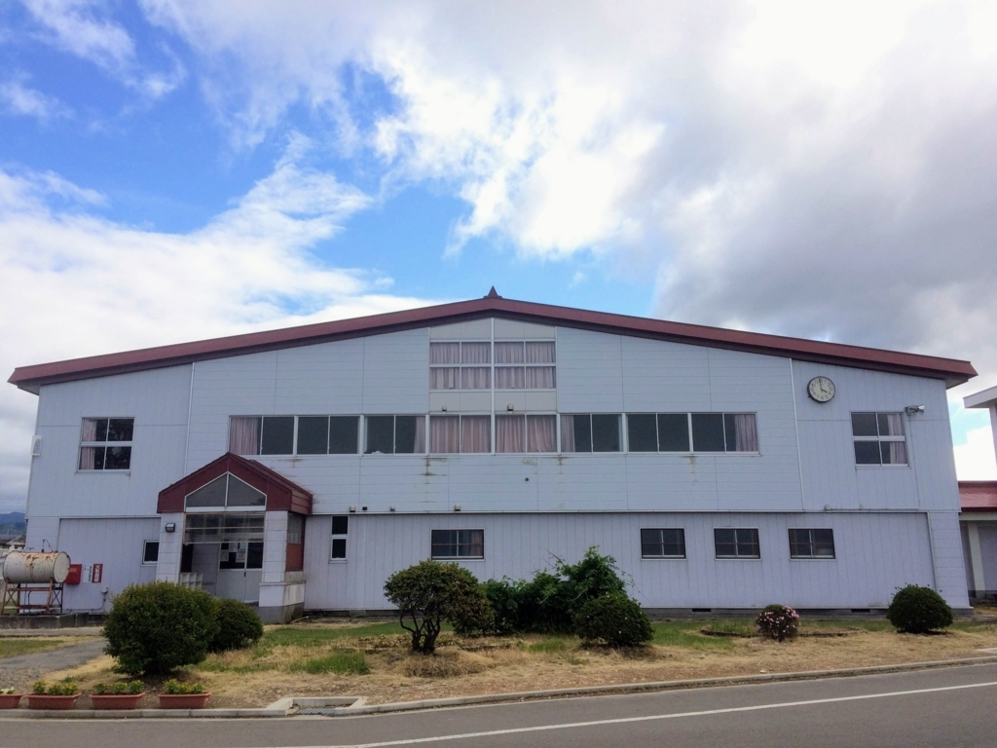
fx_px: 835
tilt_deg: +10.4
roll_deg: +0.6
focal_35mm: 29
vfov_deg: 48.2
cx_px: 498
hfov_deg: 61.7
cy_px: 374
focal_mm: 4.15
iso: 32
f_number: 2.2
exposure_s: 1/1642
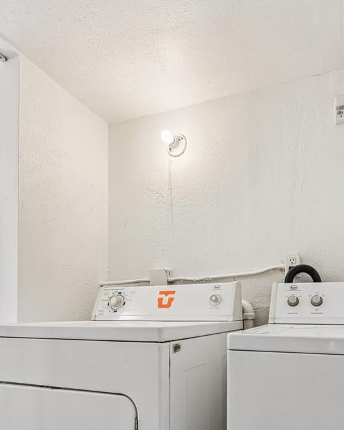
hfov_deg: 57.5
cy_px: 297
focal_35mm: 24
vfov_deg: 67.7
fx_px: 305
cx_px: 229
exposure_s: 1/8
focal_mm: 14
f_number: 10
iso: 400
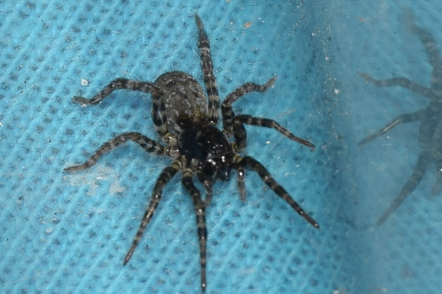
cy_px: 147
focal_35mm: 210
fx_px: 2578
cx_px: 221
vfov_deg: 6.5
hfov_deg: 9.8
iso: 100
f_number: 13
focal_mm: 140
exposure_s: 1/160
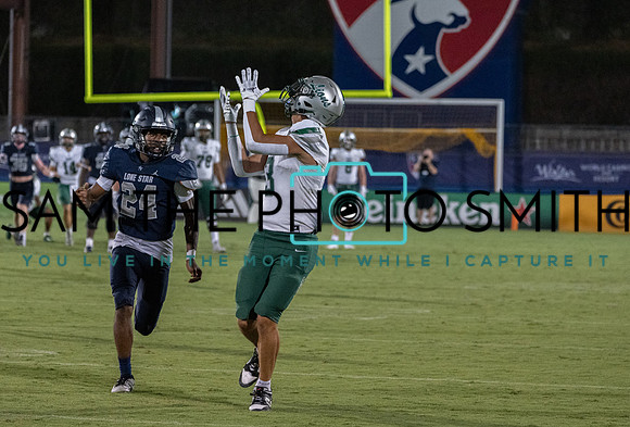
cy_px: 245
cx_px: 292
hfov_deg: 10.1
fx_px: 3552
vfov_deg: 6.9
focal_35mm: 202
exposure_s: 1/1000
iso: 10000
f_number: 5.6
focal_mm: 171
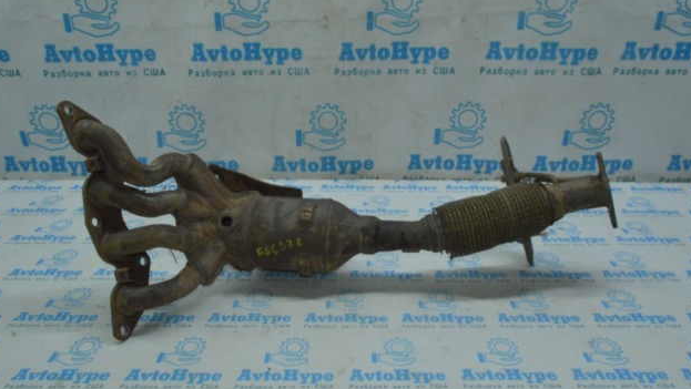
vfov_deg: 40.2
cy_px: 187
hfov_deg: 66.0
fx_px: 532
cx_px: 339
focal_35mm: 29
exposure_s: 1/30
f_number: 22
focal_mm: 18
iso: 2500
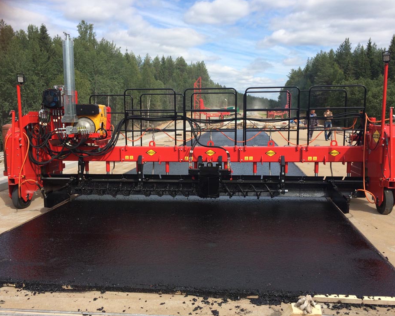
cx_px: 200
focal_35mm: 31
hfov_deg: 57.2
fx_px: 362
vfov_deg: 47.1
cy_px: 161
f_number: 2.2
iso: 32
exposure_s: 1/1953
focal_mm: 4.15
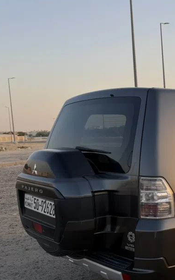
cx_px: 194
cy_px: 166
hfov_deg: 27.3
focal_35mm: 43
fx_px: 328
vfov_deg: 46.0
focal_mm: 6.76
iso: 80
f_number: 1.78
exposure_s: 1/1032
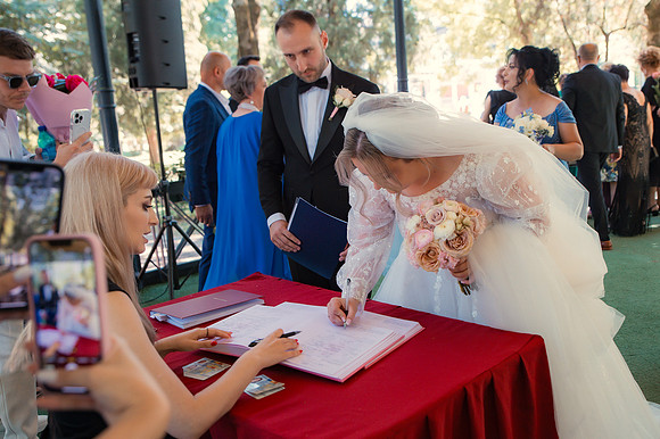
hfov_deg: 53.0
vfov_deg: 36.8
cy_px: 214
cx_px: 372
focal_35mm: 36
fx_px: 659
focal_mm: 31
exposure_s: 1/125
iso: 500
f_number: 3.5
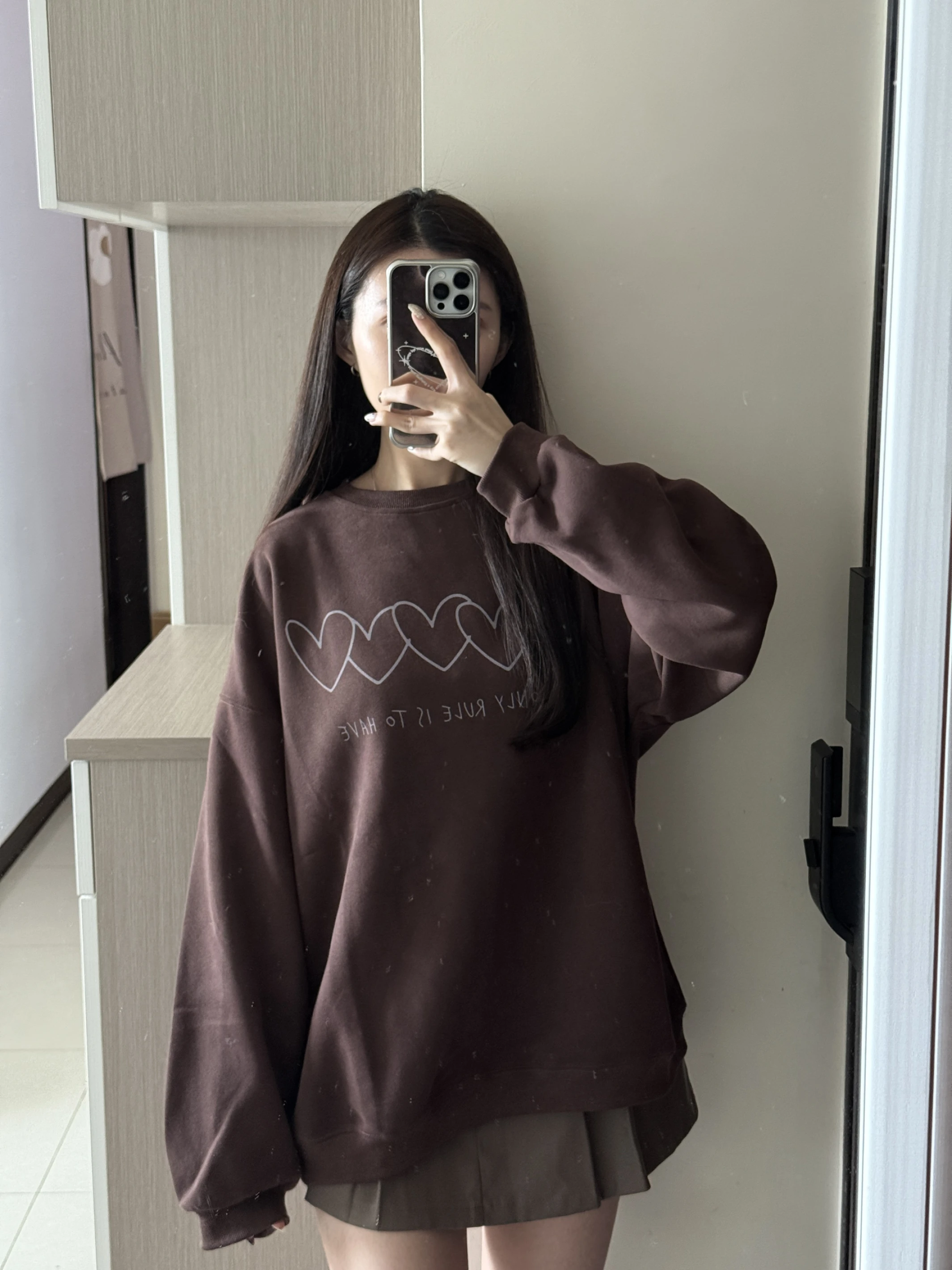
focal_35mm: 48
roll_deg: +0.0
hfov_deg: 30.3
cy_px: 635
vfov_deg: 39.7
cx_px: 476
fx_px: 1760
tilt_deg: -9.9
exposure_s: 1/40
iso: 500
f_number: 1.78
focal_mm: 6.76
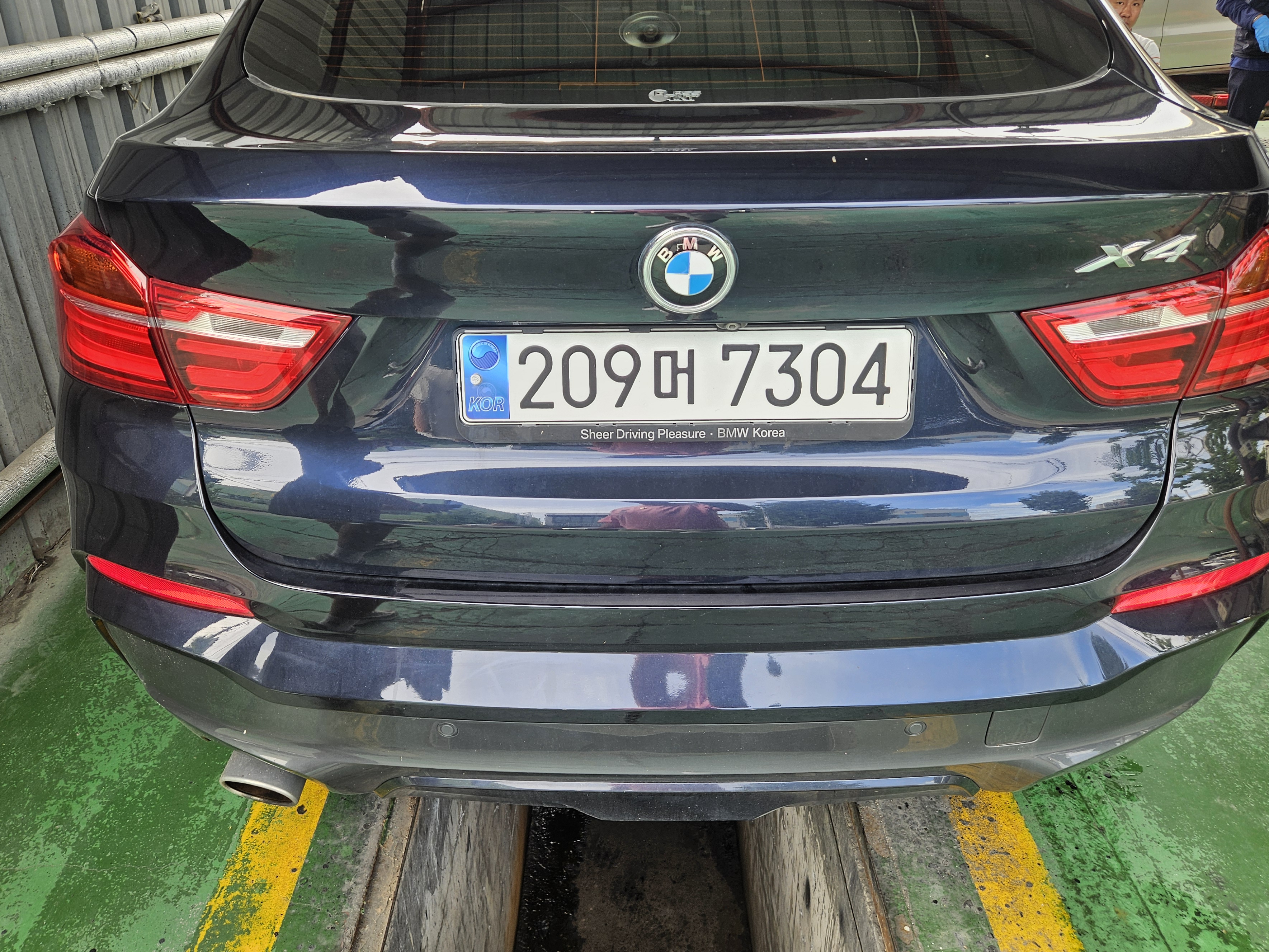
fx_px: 953
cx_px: 620
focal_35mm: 26
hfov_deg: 67.3
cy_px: 444
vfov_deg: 53.0
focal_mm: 5.4
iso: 25
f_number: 1.8
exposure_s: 1/120
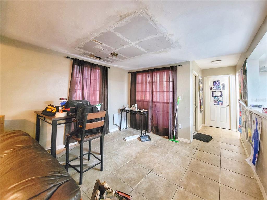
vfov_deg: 89.9
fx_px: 100
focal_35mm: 13
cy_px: 100
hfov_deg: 106.2
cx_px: 134
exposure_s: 1/24
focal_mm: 2.2
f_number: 2.2
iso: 1600
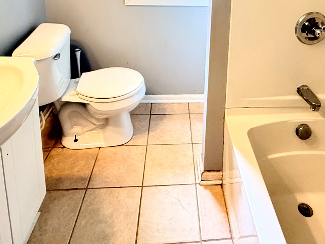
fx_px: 282
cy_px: -9
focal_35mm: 30
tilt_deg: -13.7
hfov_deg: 59.3
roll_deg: -1.7
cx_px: 202
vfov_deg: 40.1
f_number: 2.2
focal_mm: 2.22
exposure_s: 1/60
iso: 400
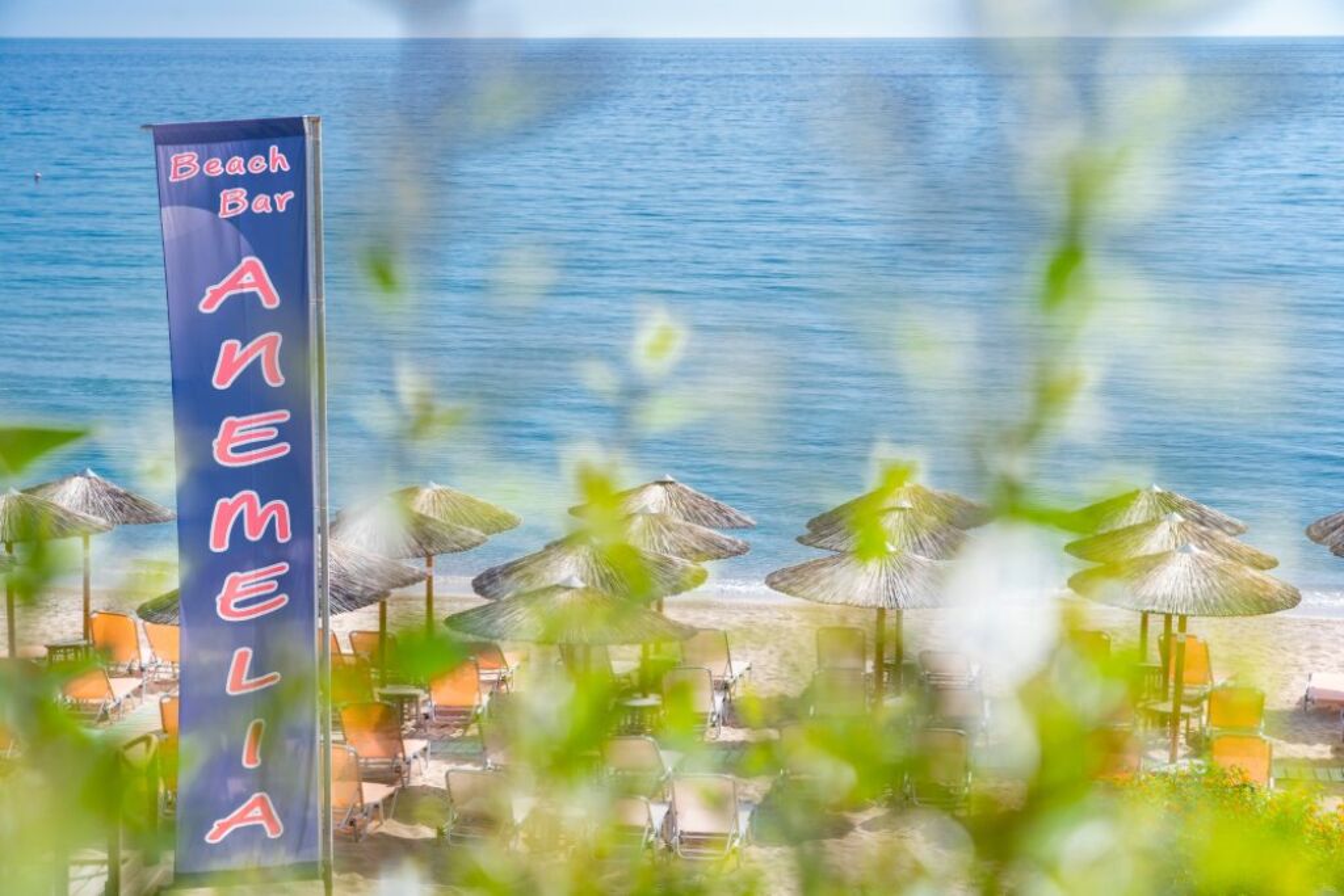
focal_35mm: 79
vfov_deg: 17.3
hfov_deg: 25.7
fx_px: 2950
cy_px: 448
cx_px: 672
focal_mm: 79
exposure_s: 1/250
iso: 200
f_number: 8
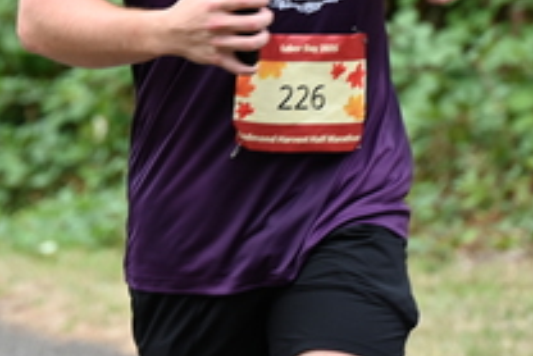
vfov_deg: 2.6
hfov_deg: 3.9
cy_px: 4
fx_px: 7823
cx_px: 79
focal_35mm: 528
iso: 450
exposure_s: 1/250
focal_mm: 200
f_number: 6.3
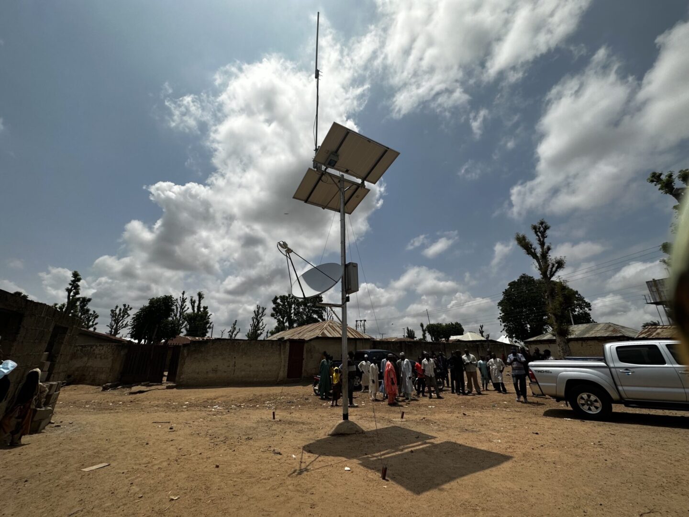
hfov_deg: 102.1
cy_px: 258
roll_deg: -1.4
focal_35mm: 14
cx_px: 344
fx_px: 279
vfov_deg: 85.7
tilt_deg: +19.7
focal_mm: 2.22
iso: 50
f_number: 2.2
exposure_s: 1/7813
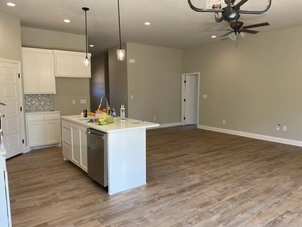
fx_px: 227
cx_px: 151
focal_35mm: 26
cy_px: 114
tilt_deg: -4.9
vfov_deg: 53.1
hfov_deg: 67.3
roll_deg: +0.9
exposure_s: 1/120
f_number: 1.6
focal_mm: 4.2
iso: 64
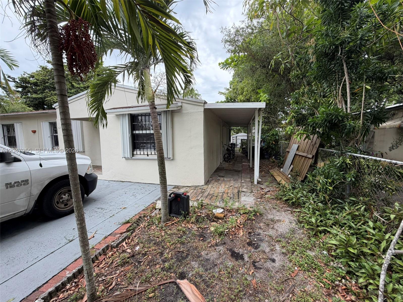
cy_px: 151
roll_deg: +0.7
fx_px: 163
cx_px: 202
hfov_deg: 102.1
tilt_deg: -4.8
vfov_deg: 85.7
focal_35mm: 14
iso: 50
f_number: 2.2
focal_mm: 2.22
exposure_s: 1/319
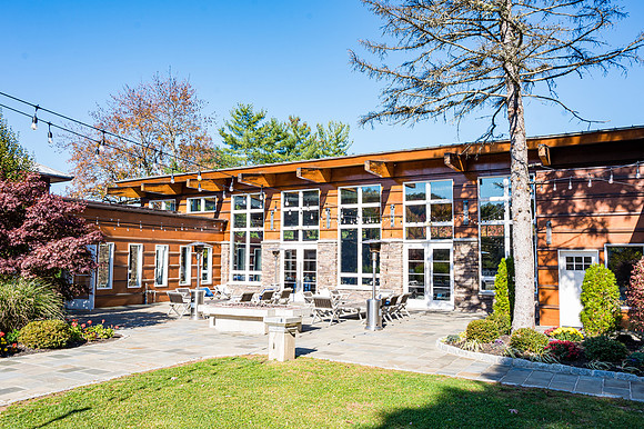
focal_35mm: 28
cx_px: 321
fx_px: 504
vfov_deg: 46.1
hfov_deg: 65.1
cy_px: 216
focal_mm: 24
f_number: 9
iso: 160
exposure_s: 1/125
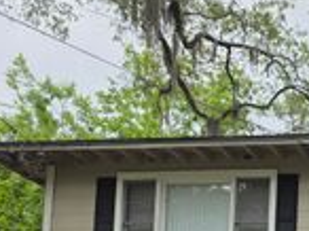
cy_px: 383
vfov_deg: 16.4
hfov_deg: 21.9
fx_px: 704
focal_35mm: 79
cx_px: 417
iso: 80
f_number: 1.7
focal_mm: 6.3
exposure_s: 1/2321
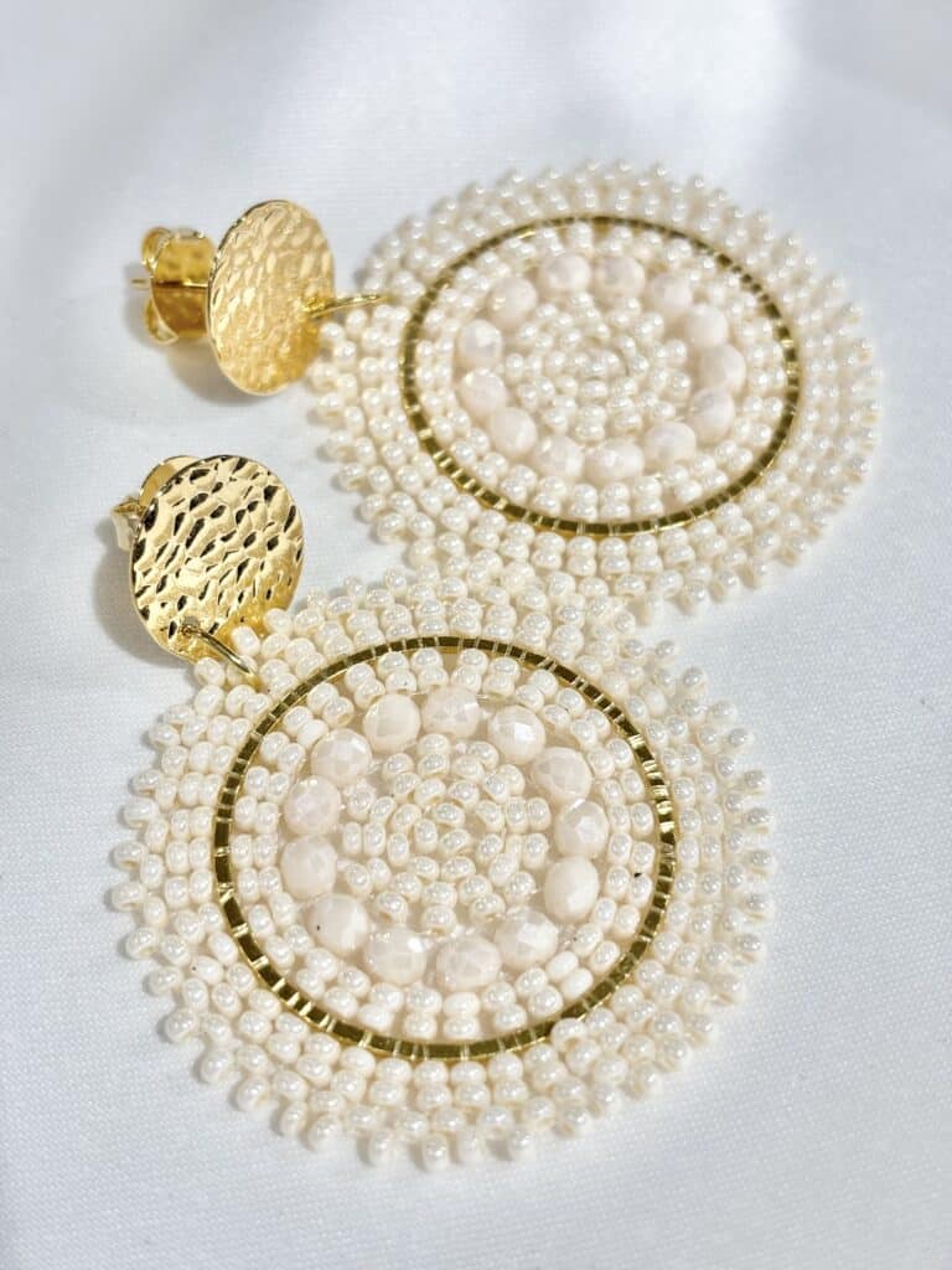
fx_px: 1907
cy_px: 635
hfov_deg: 28.0
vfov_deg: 36.8
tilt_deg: -52.7
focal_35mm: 52
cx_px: 476
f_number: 1.6
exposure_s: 1/256
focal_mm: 5.96
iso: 32
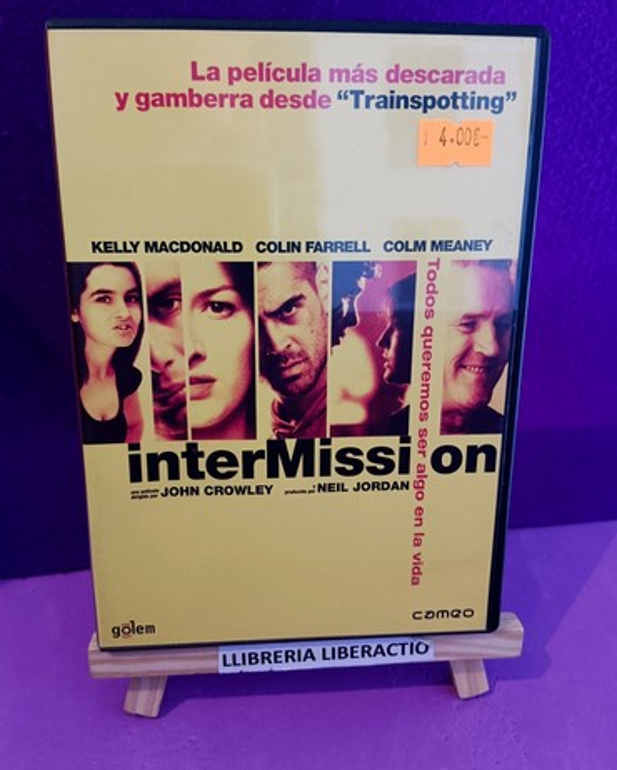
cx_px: 300
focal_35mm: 28
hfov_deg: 51.6
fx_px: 639
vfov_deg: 62.2
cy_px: 380
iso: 623
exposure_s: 1/100
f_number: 1.8
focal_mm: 3.96
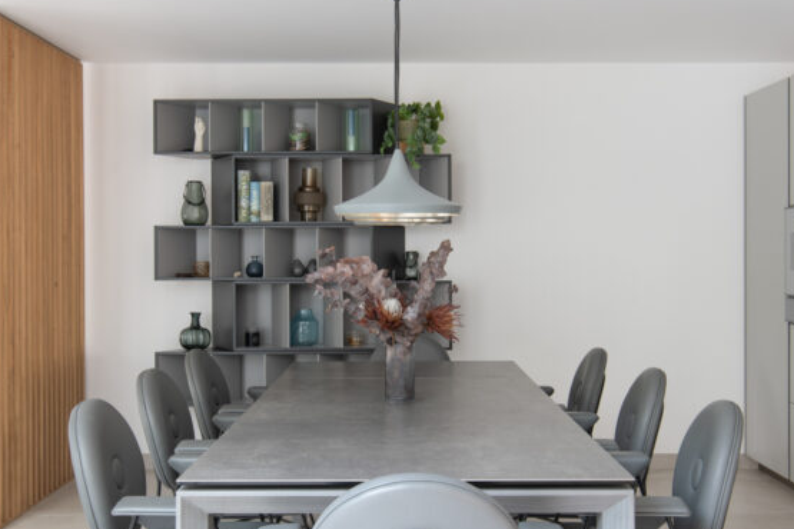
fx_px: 992
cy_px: 268
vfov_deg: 29.9
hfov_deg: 43.6
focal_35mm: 45
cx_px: 392
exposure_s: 1/1.67
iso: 100
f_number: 8
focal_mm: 24
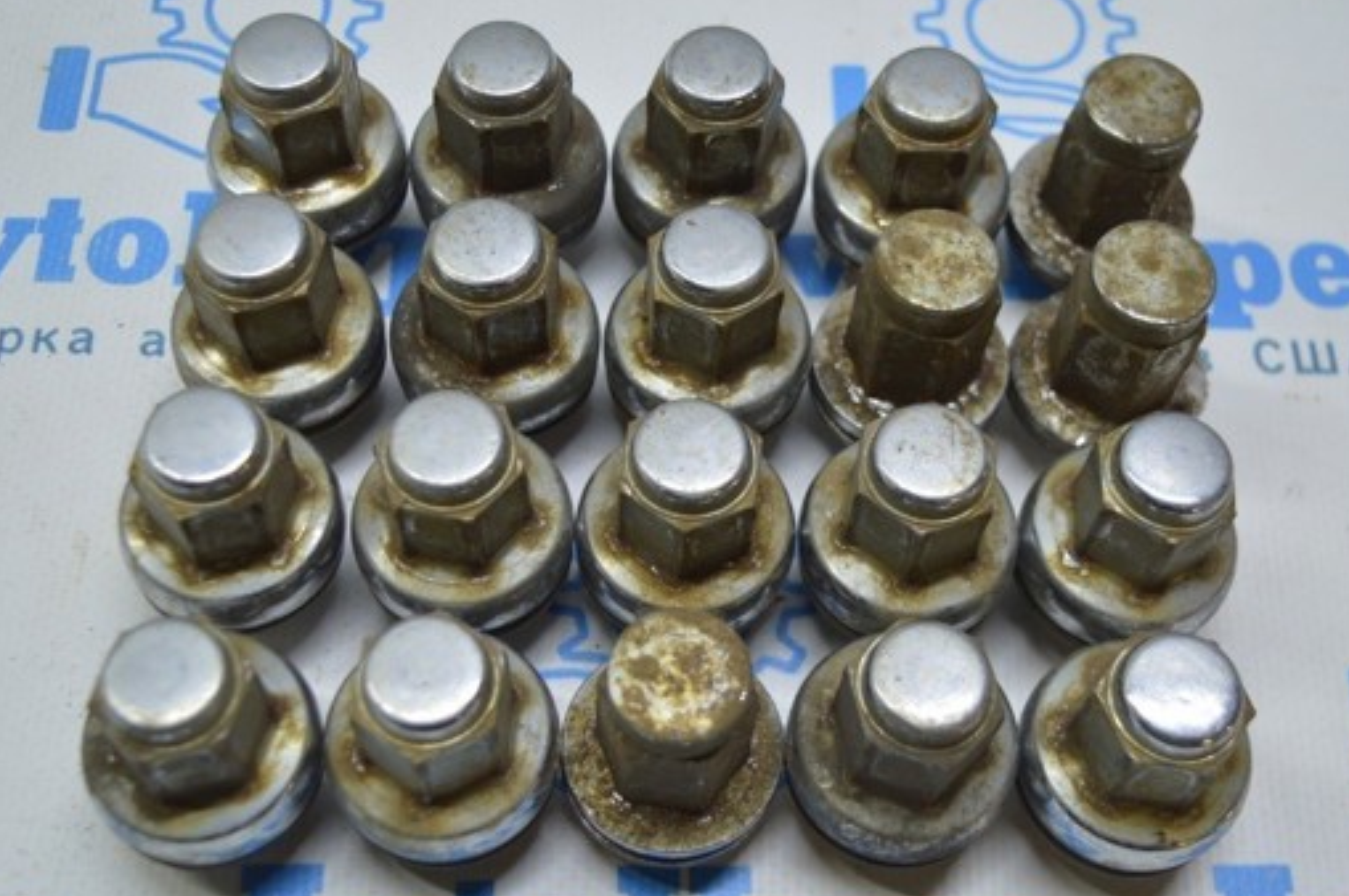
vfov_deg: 27.5
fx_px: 1834
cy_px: 457
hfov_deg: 40.4
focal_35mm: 49
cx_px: 665
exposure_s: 1/80
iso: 400
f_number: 4
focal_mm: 26
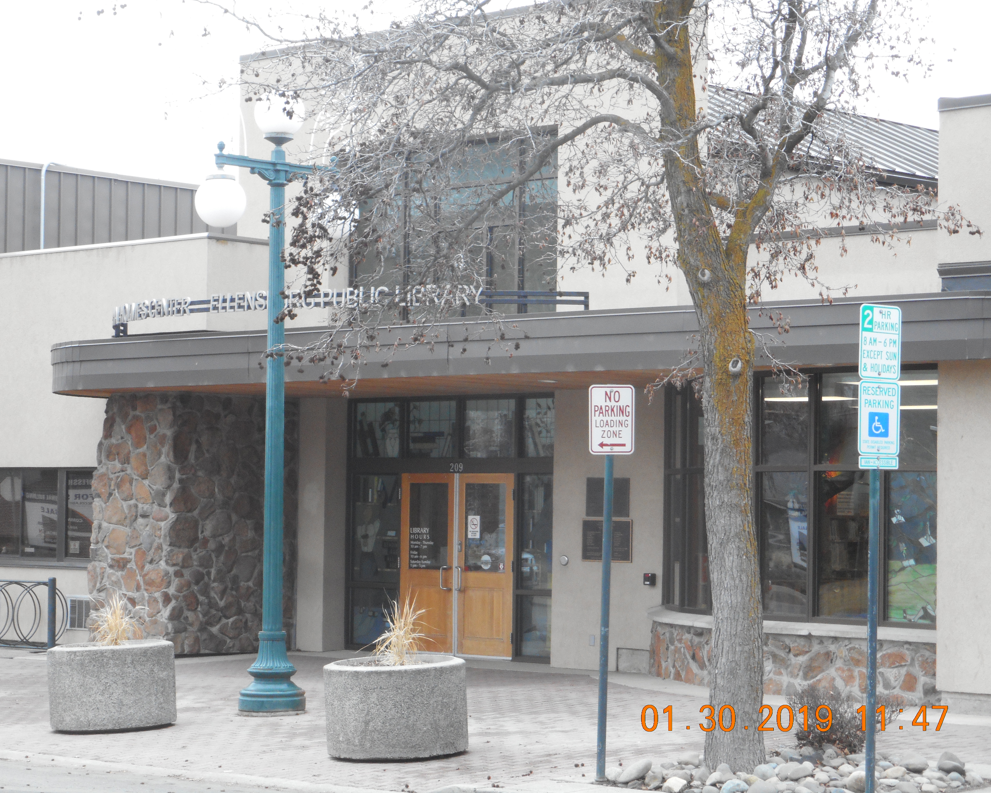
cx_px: 473
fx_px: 2728
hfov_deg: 20.6
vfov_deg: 16.5
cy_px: 397
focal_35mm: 93
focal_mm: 15.9
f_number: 5.6
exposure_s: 1/60
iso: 280
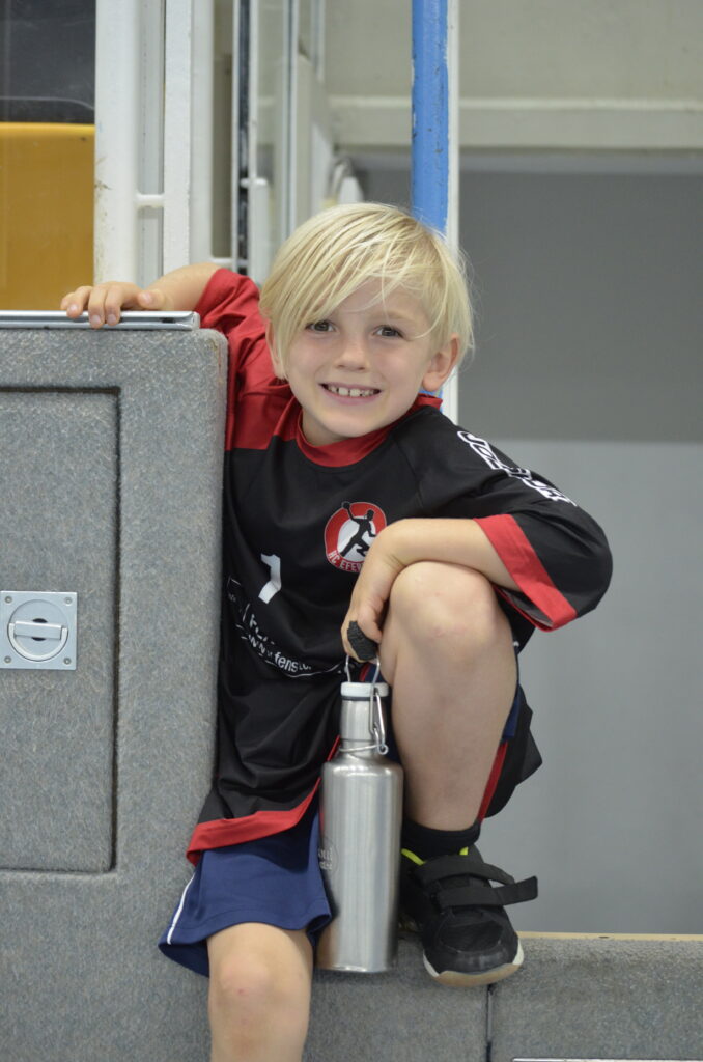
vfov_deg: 24.7
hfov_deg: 16.5
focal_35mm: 82
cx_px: 352
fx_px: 2428
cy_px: 531
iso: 1600
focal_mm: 55
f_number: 4
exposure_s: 1/200
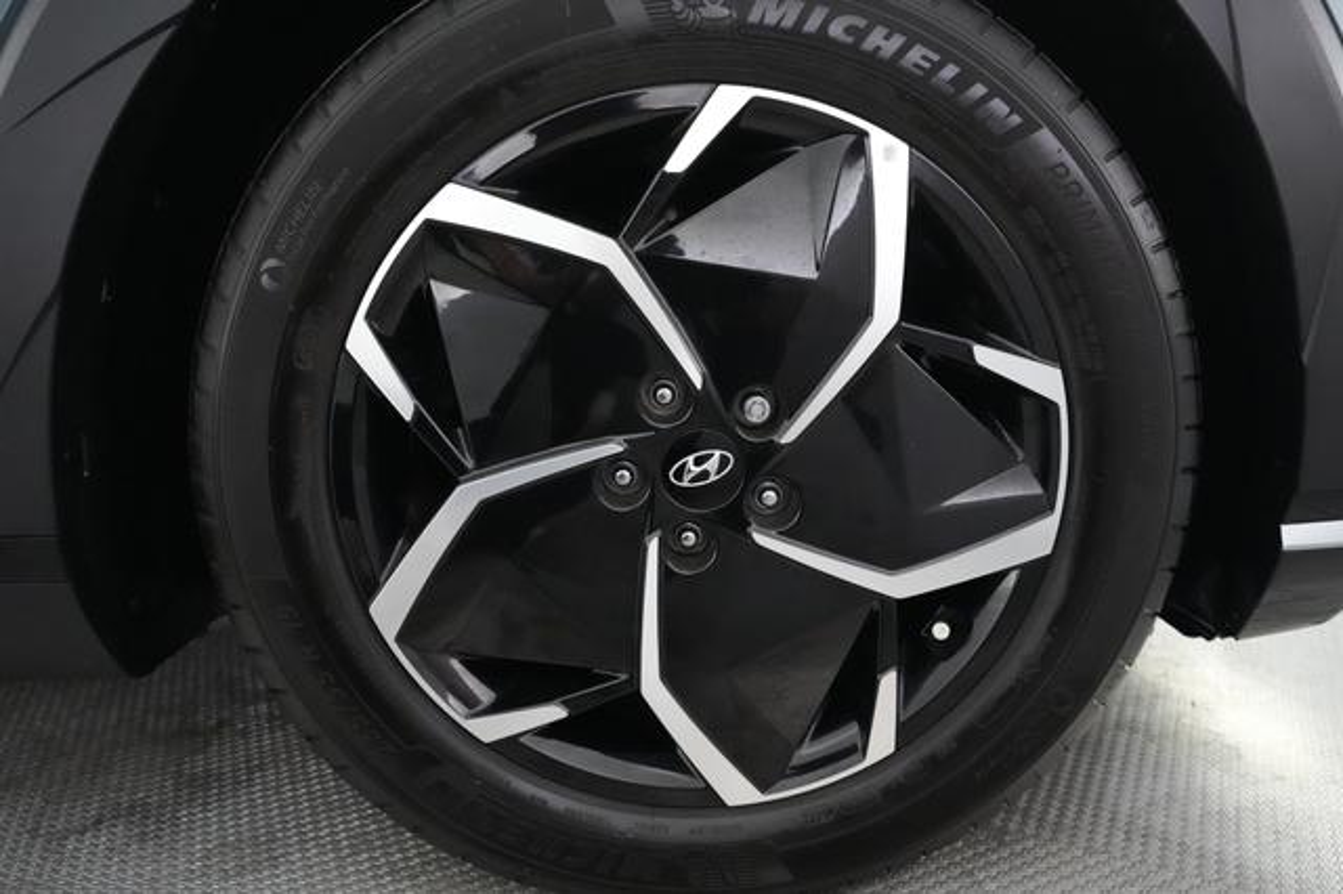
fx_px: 932
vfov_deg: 51.2
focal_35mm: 25
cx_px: 672
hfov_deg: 71.5
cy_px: 447
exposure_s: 1/250
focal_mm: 25
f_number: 4.5
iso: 16000
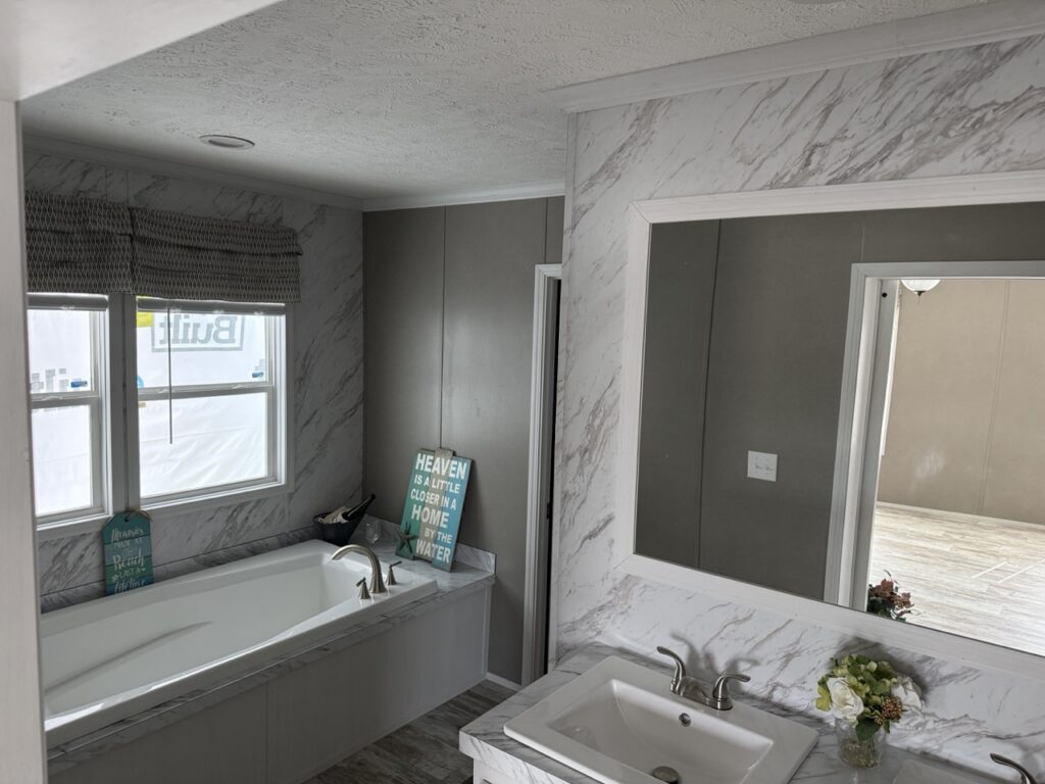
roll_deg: -1.4
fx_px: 725
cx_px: 522
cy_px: 392
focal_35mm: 24
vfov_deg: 56.8
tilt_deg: -5.7
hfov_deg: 71.6
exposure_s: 1/168
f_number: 1.78
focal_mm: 6.76
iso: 200
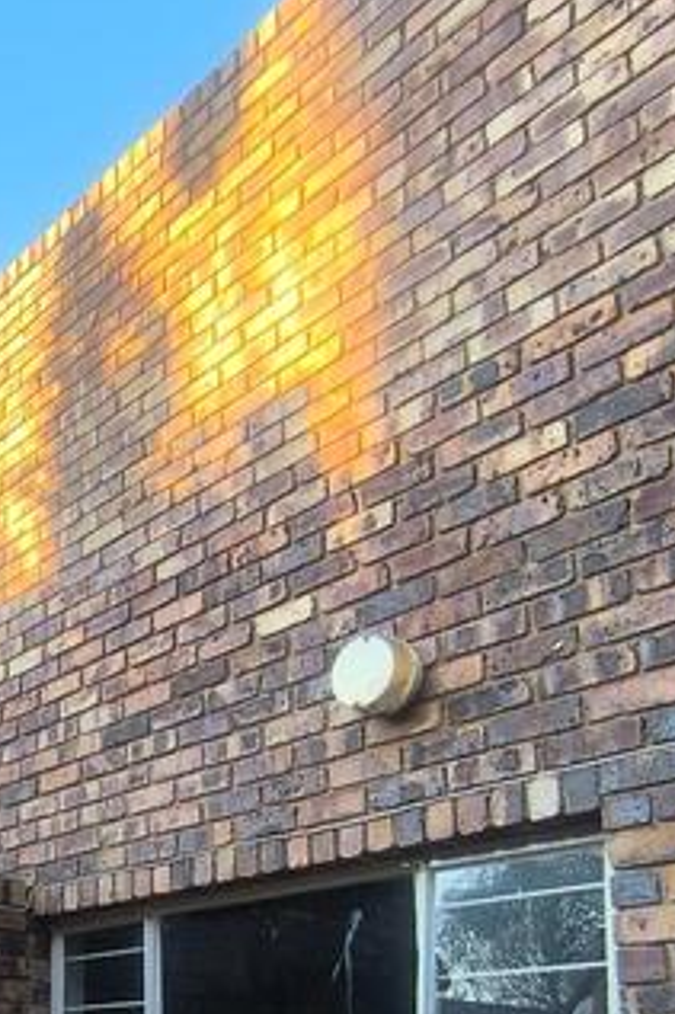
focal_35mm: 42
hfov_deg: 27.6
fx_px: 1182
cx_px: -154
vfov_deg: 43.0
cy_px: 886
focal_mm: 1.65
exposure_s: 1/121
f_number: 2.2
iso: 50
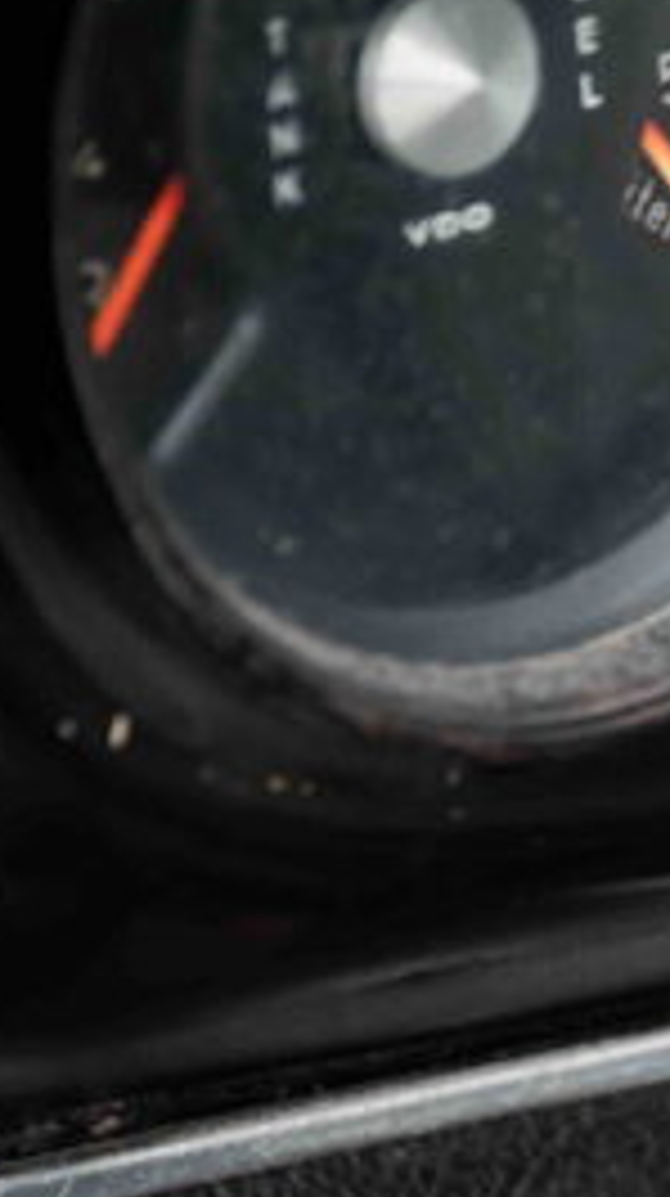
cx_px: 1875
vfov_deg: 6.5
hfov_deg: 3.6
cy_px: -155
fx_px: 10487
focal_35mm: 331
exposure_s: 1/30
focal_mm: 82
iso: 1600
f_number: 6.3
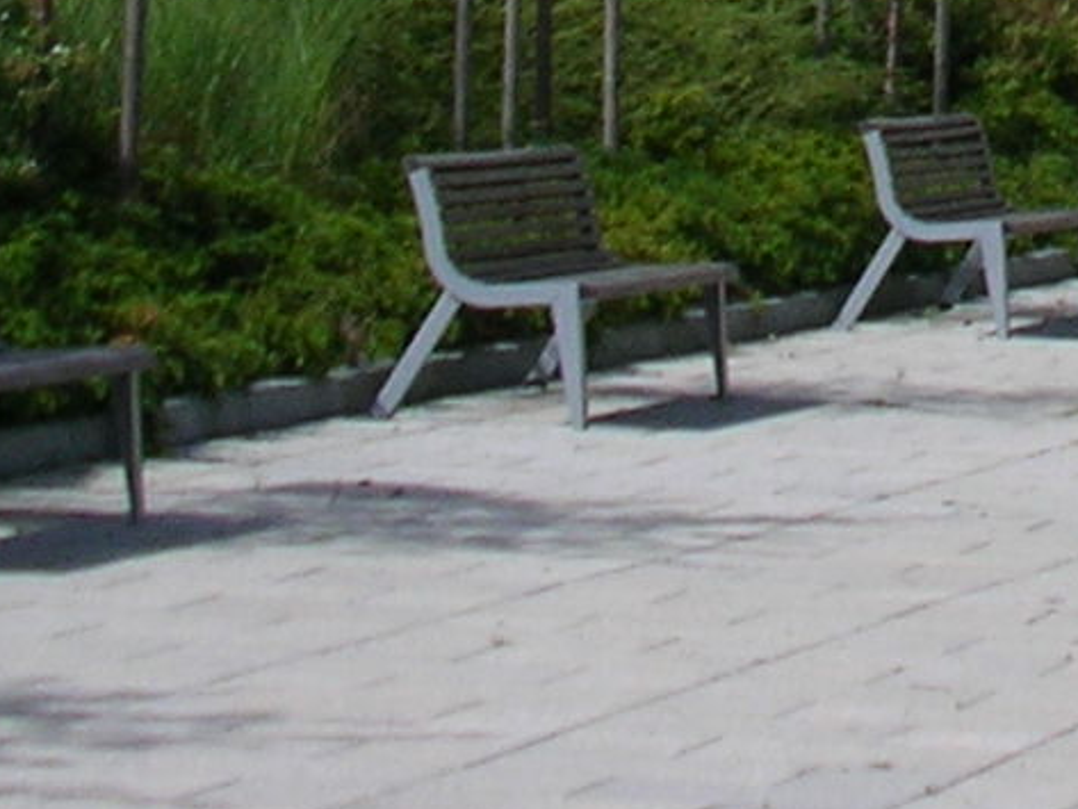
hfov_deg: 7.6
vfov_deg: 5.7
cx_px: 1981
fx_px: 7850
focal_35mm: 252
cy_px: -1247
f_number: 9.9
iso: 50
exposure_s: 1/103
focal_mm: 7.7
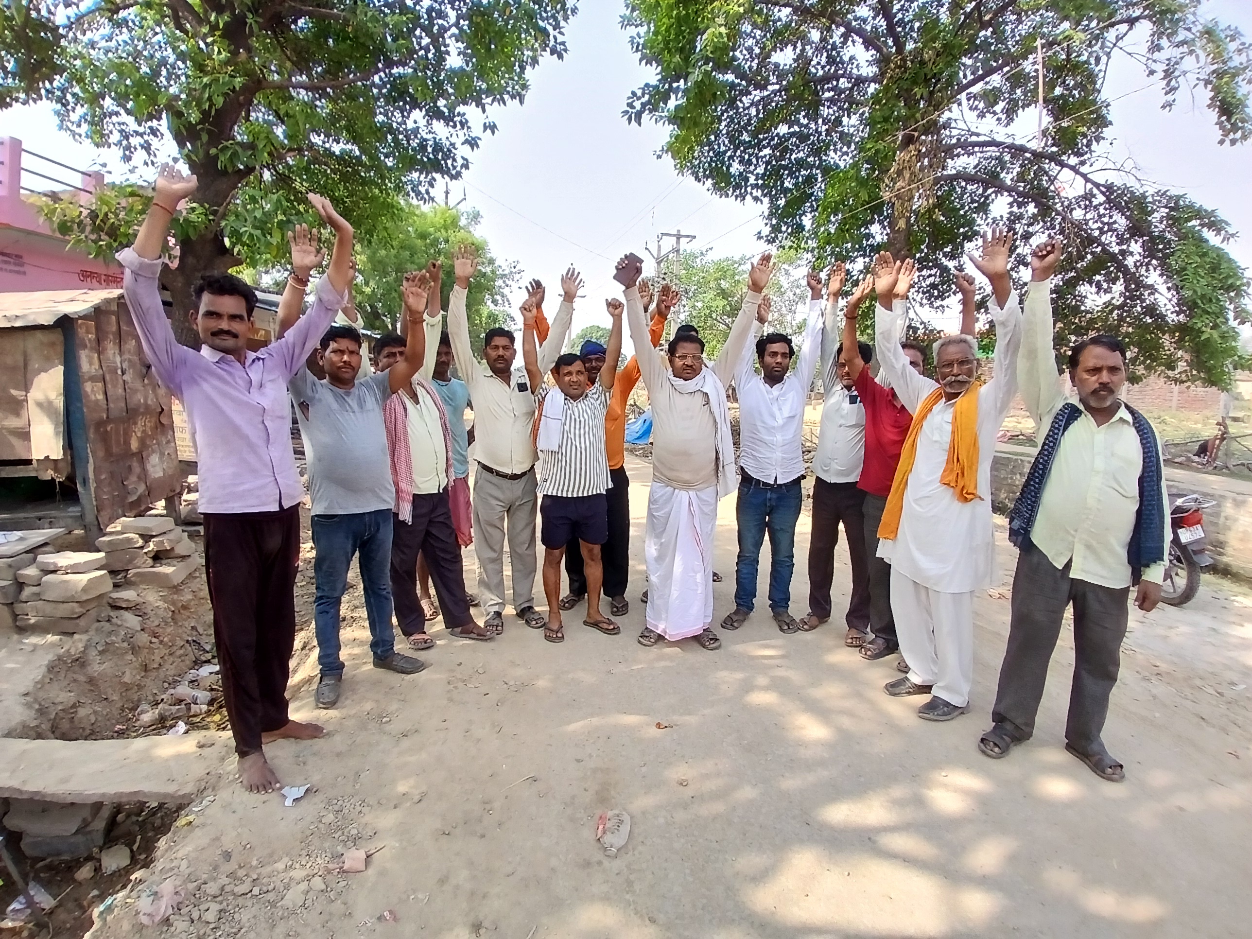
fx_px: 615
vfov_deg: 74.7
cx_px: 626
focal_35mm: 17
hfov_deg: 91.0
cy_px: 470
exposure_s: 1/270
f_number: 2.2
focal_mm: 1.4
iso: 50
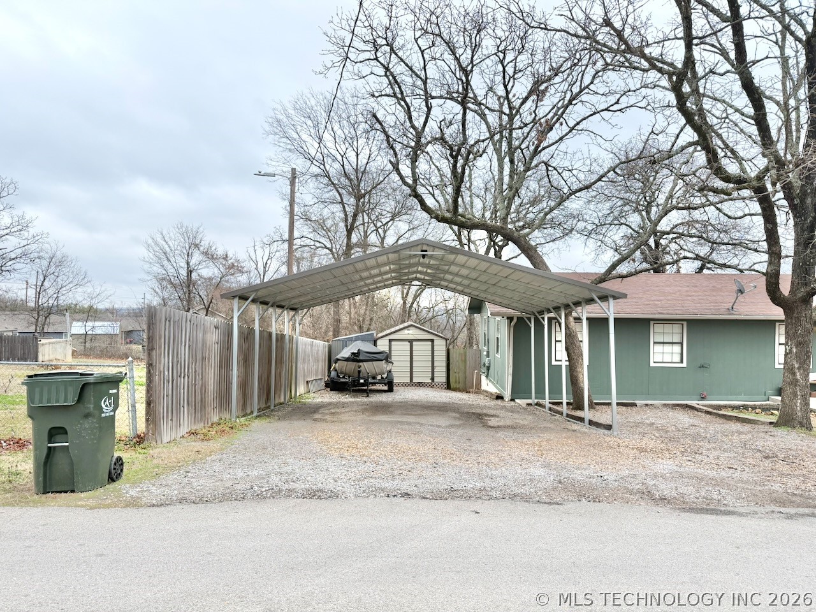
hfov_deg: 71.6
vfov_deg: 56.8
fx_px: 566
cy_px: 306
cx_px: 408
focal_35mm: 24
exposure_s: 1/909
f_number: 1.78
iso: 100
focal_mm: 6.76
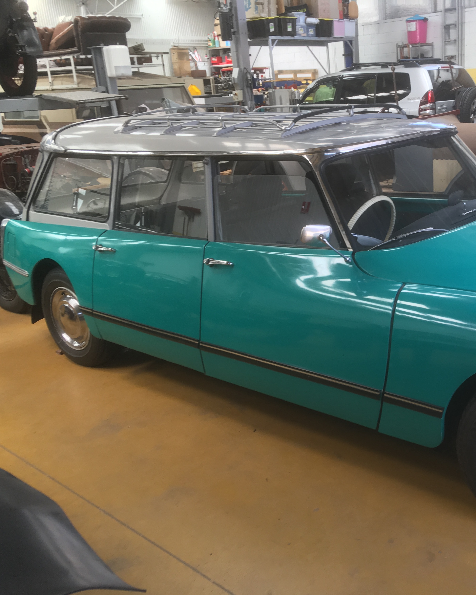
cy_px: 299
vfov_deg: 47.9
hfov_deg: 38.1
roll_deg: +3.3
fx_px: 669
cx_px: 361
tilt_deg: -19.1
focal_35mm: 38
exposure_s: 1/50
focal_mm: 4.15
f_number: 2.2
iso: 32
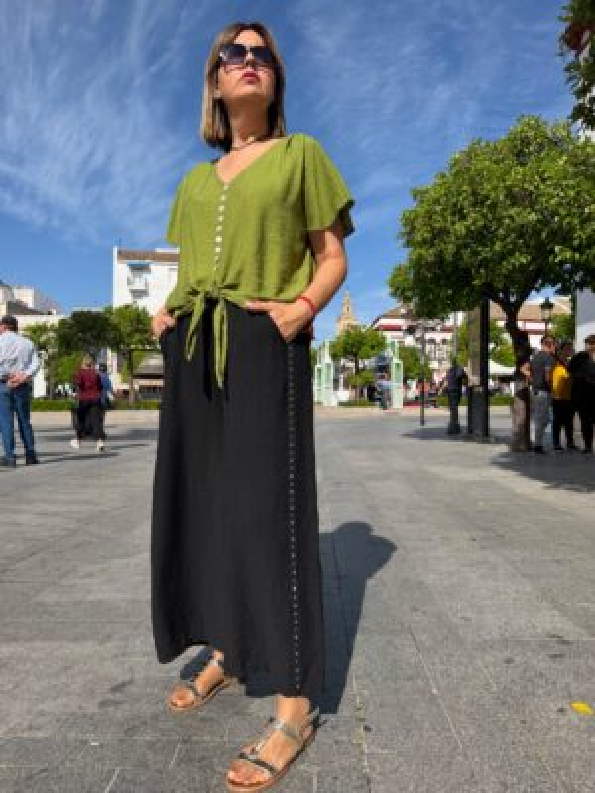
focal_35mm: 24
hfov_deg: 56.8
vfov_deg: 71.6
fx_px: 550
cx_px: 298
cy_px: 396
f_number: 1.78
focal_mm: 6.76
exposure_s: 1/4405
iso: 80
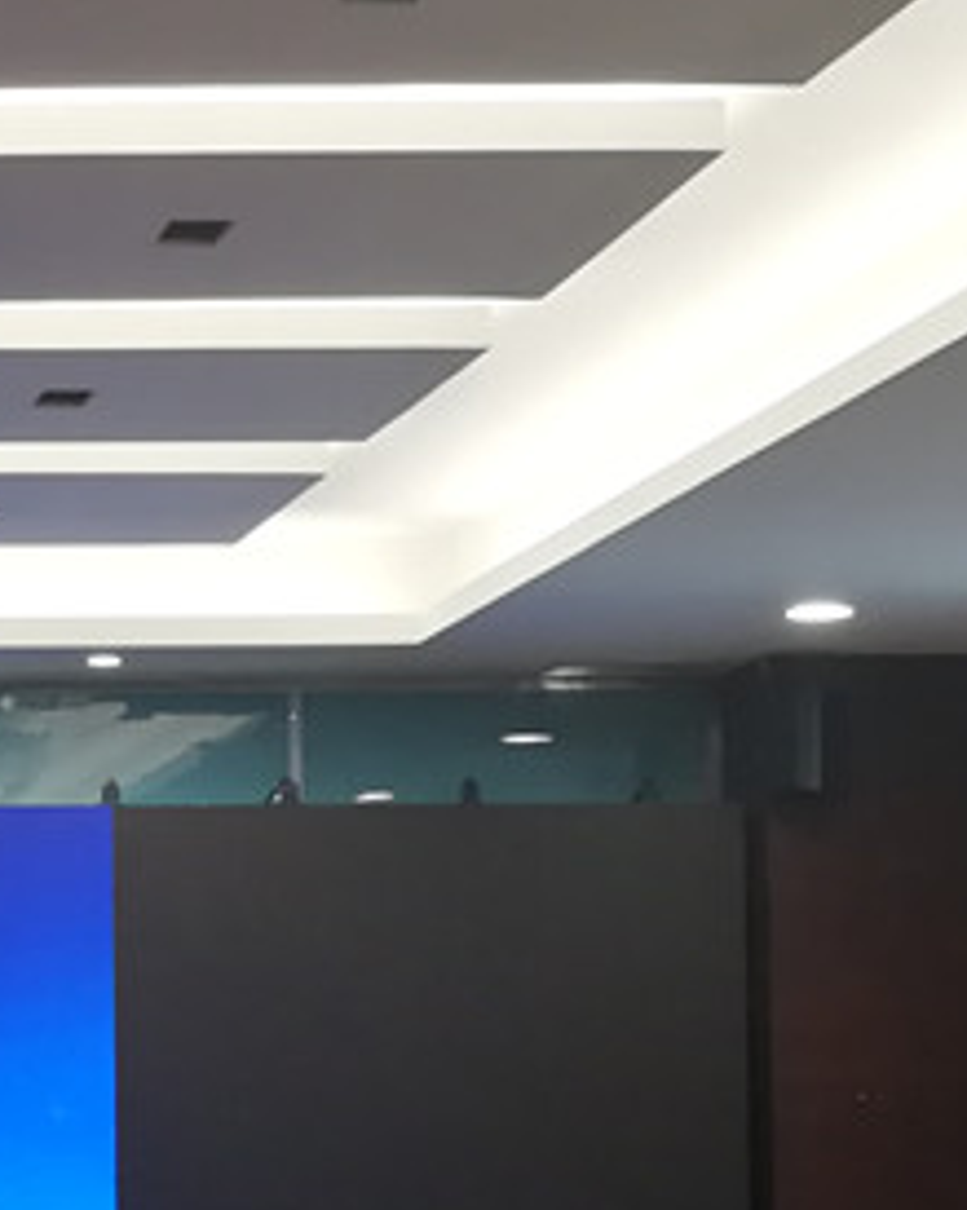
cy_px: 932
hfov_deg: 11.2
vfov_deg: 14.6
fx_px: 4689
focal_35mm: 131
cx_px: -596
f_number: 2.2
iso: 125
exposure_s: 1/33.3
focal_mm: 3.84
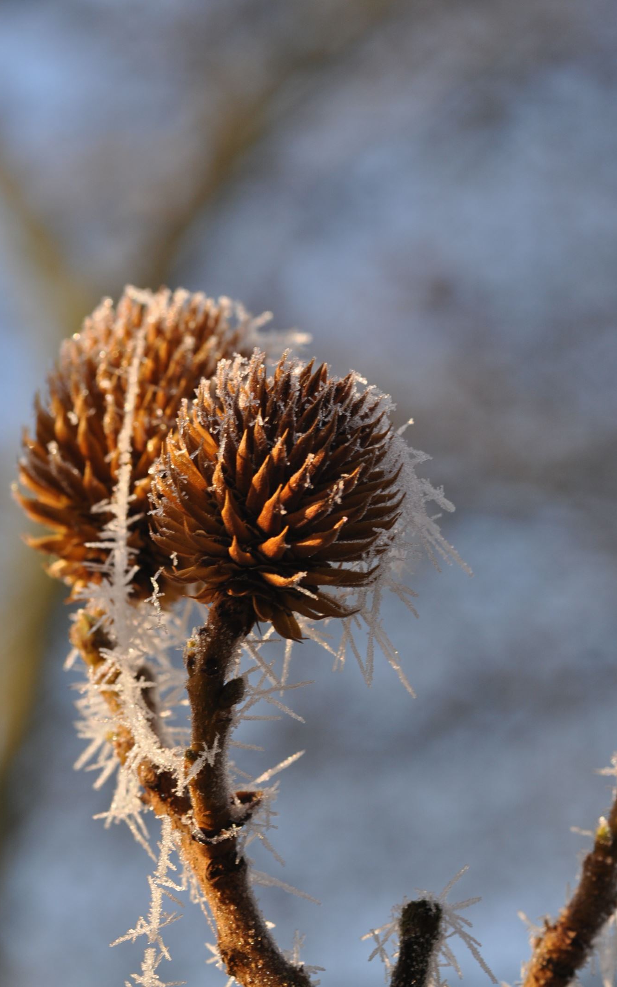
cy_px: 494
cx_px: 294
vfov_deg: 13.0
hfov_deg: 8.2
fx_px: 4318
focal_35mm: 161
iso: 280
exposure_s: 1/125
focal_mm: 105
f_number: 8
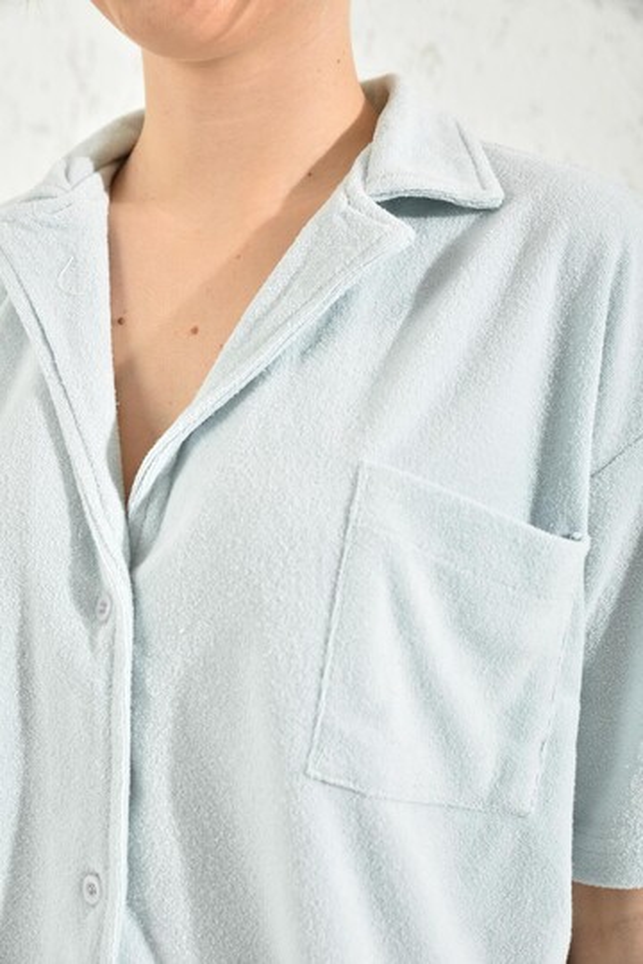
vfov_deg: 38.2
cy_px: 482
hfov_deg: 26.0
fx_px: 1393
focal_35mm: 52
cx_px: 322
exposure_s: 1/160
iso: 100
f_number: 7.1
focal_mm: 52
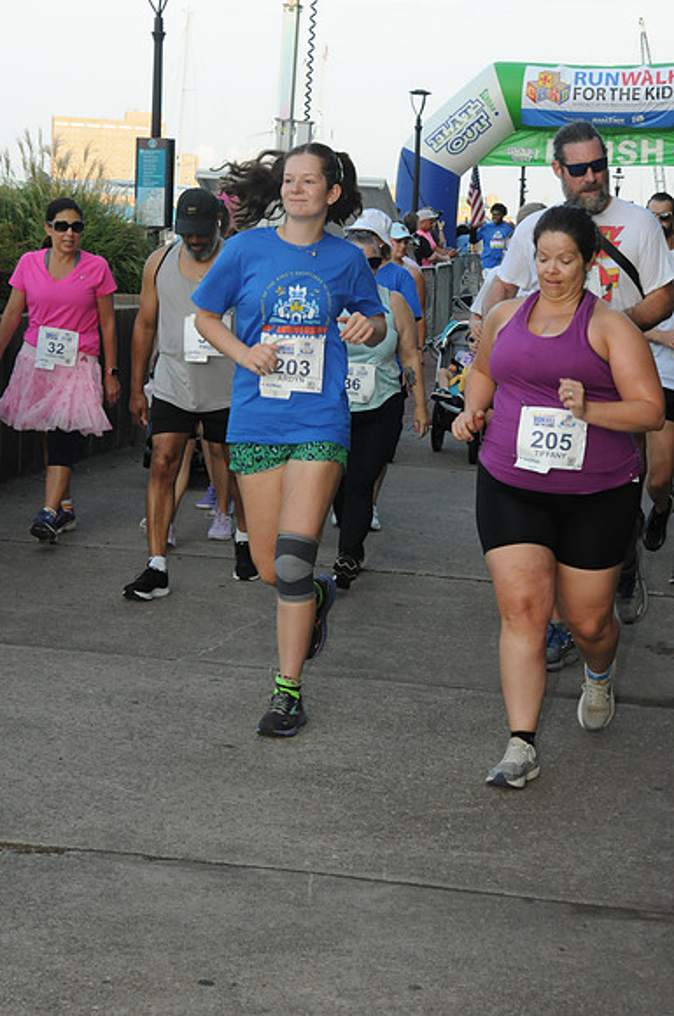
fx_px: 2028
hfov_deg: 18.9
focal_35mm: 72
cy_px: 508
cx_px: 337
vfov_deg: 28.1
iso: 800
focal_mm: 48
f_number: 14
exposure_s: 1/250
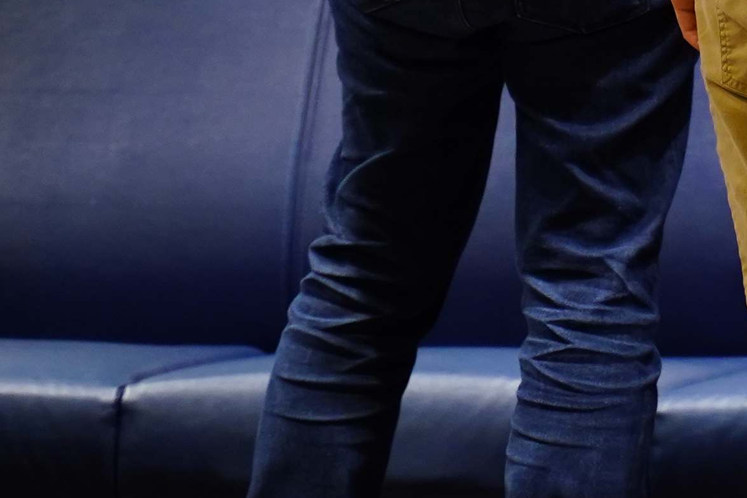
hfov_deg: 5.3
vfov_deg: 3.5
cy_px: -699
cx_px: 1055
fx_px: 7966
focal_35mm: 384
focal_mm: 75
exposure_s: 1/160
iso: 1250
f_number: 2.8
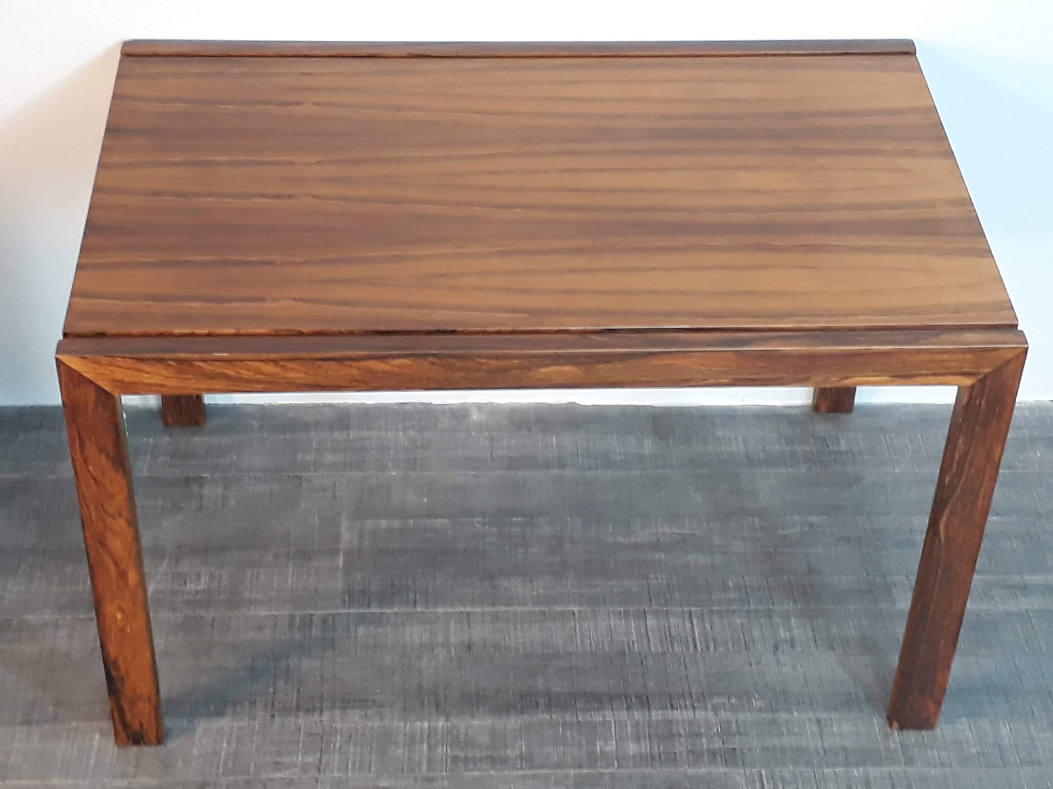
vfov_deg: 51.4
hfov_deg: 65.3
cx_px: 526
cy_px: 394
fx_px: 821
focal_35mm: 27
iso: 200
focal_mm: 3.6
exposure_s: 1/20
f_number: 1.9
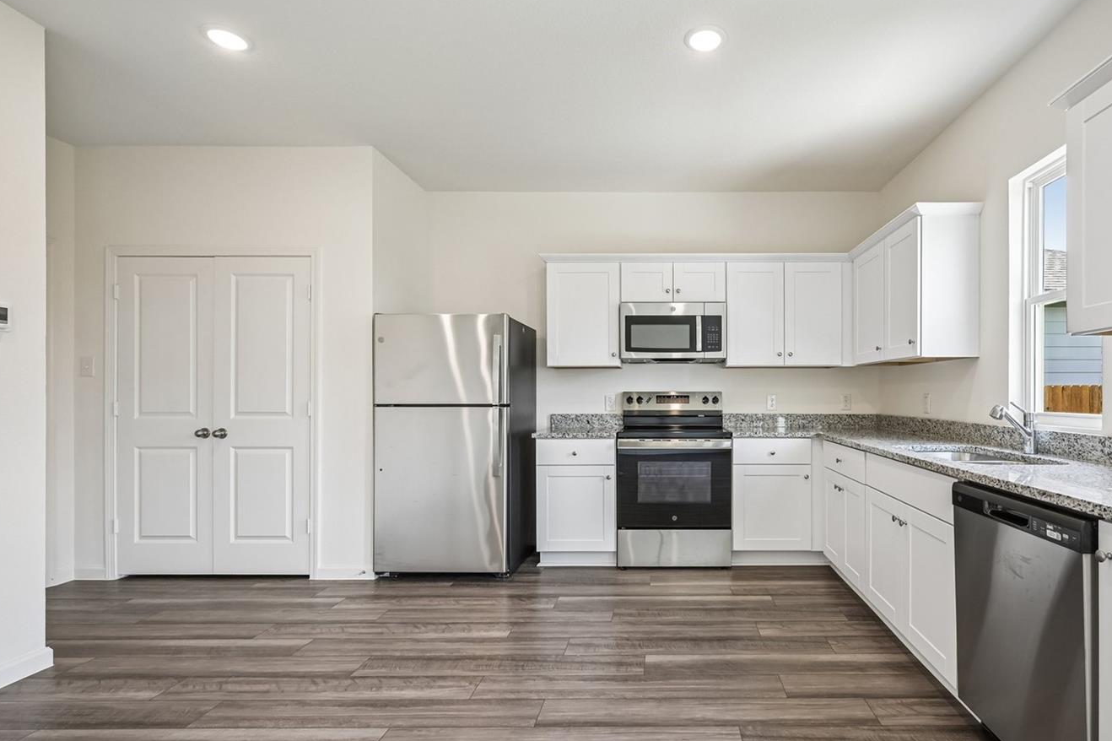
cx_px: 662
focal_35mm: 18
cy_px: 397
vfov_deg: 68.4
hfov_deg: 90.2
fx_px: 544
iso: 250
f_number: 9
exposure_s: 1/30
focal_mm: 14.5
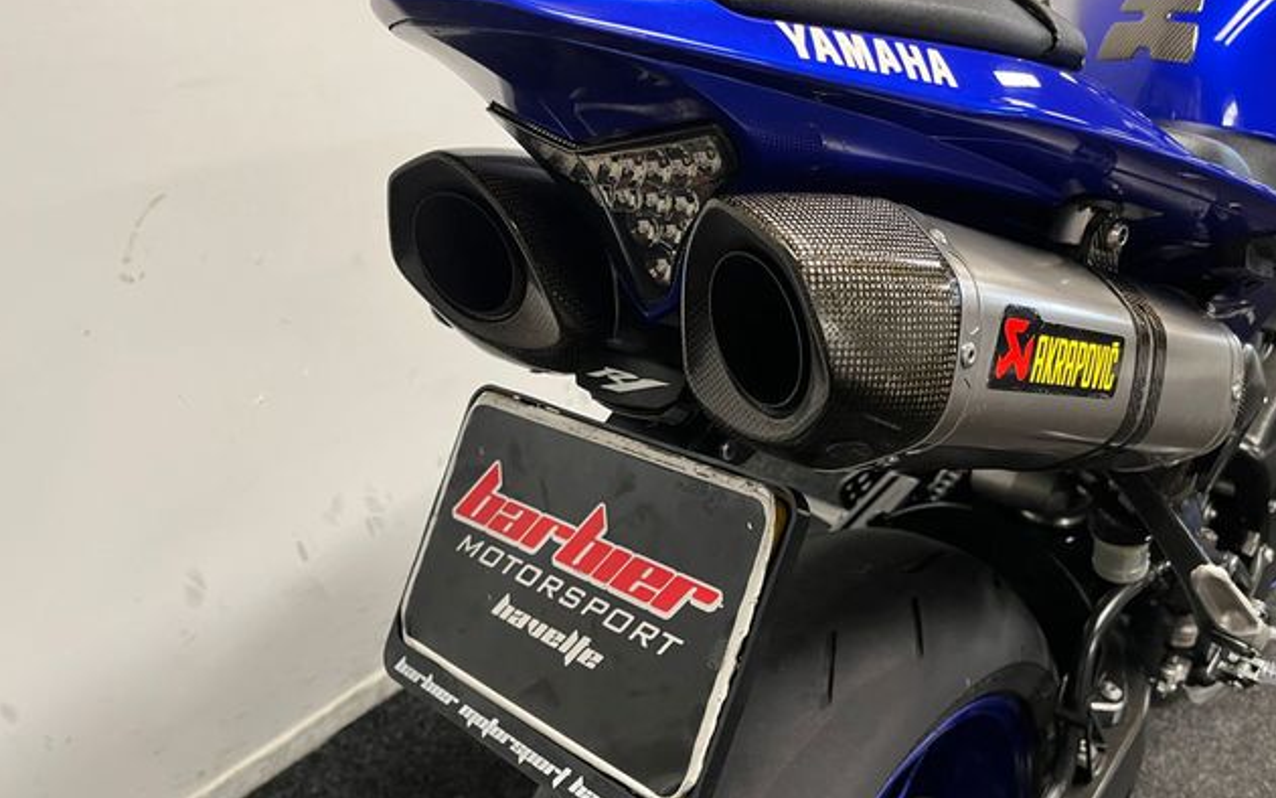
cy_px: 444
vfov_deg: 44.5
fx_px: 974
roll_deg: +1.3
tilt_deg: -35.1
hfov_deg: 66.5
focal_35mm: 28
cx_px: 632
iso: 160
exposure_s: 1/50
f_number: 1.6
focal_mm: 5.1
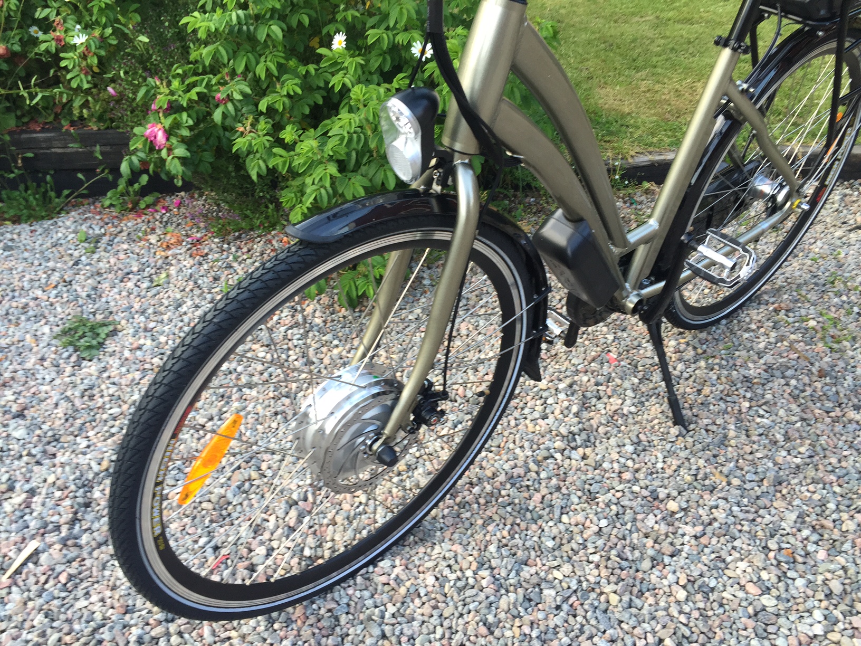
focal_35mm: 29
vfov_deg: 48.2
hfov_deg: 61.7
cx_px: 430
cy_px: 323
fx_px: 721
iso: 50
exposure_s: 1/120
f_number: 2.2
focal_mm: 4.15
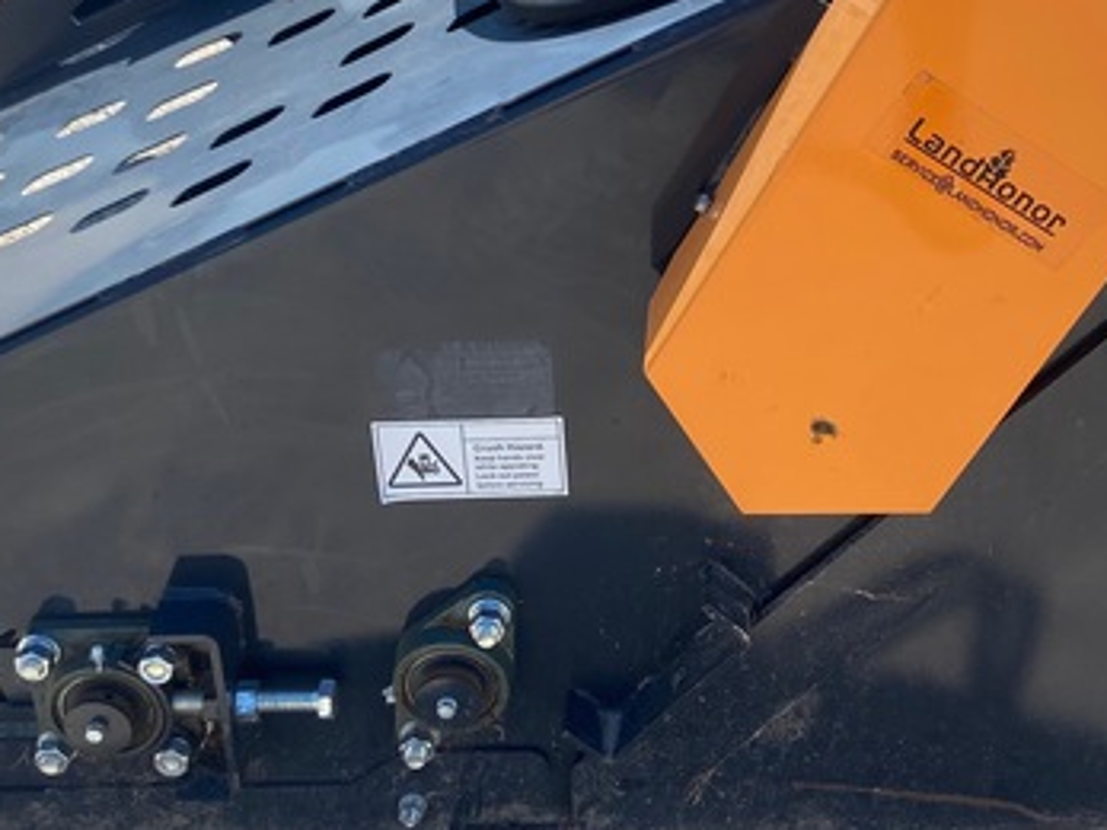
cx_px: 702
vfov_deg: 24.2
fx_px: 1918
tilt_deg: -28.6
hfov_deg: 32.0
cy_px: 243
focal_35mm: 60
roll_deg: -2.1
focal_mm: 4.25
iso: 32
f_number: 1.8
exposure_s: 1/1808
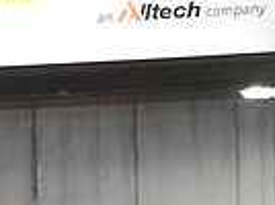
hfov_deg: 2.4
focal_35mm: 835
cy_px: 393
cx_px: -261
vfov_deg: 1.8
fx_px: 6622
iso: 2000
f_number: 2.8
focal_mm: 200
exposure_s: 1/250
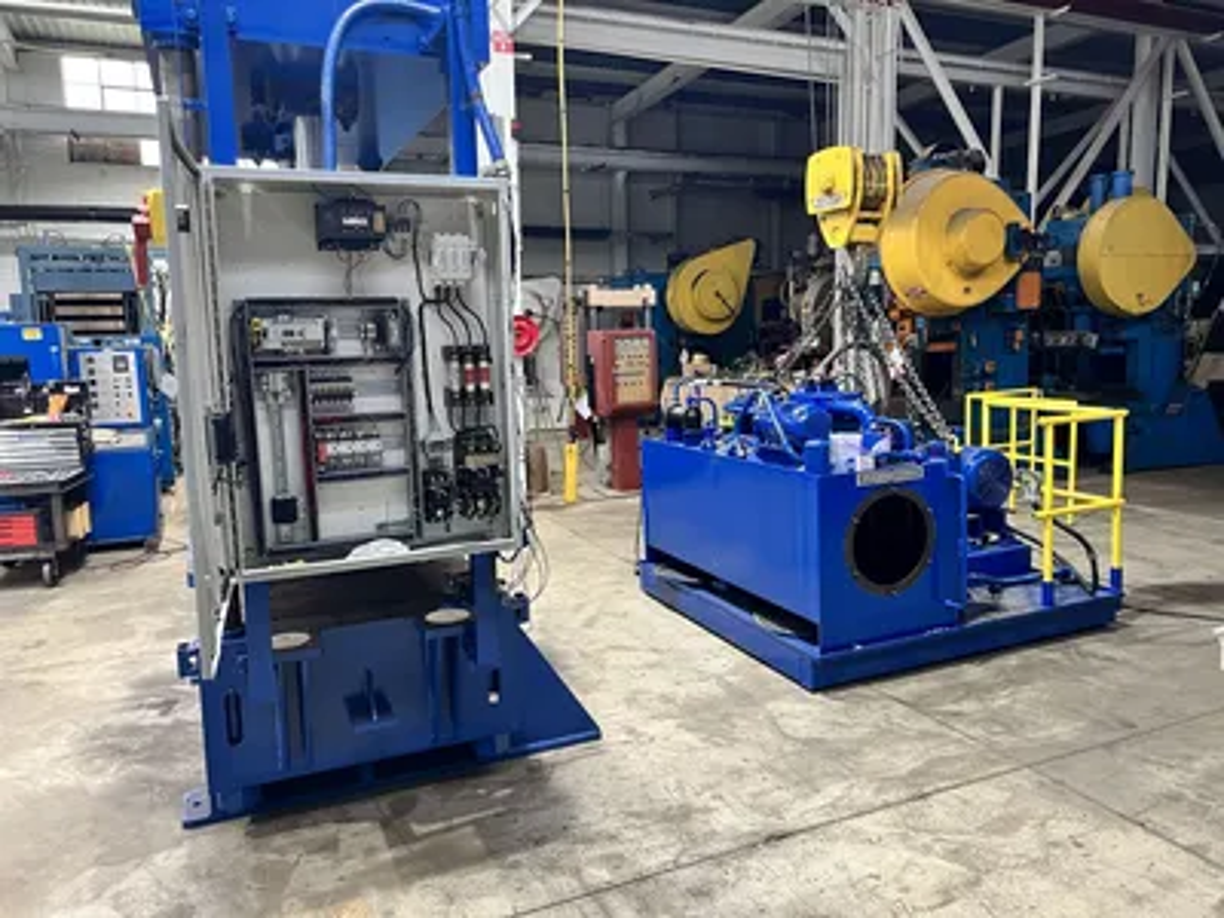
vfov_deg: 53.1
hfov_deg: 67.3
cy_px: 459
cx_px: 612
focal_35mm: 26
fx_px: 919
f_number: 1.5
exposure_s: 1/60
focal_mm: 5.7
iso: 160
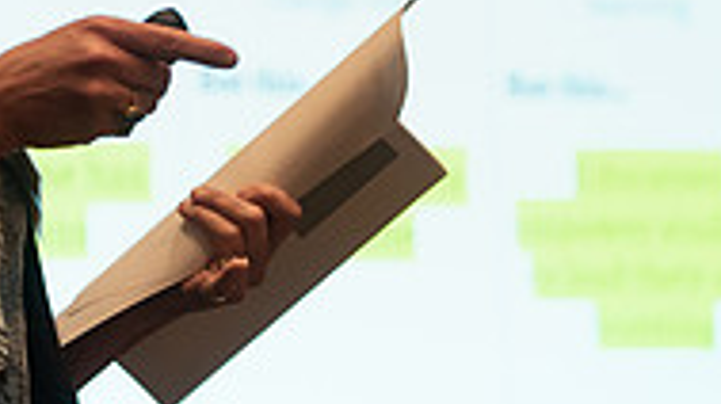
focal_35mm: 306
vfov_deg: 4.0
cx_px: 34
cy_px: 74
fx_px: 5846
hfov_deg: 7.0
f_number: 3.2
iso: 1250
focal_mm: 95
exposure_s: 1/200
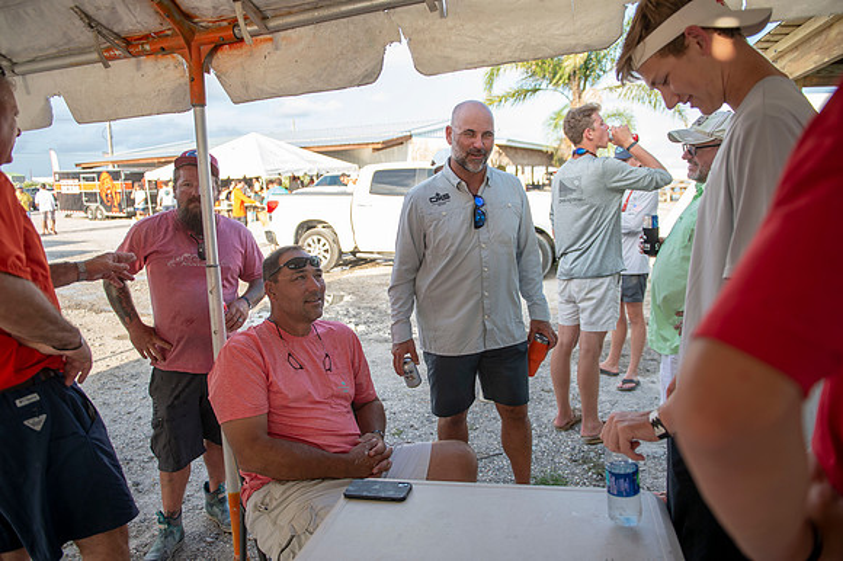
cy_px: 280
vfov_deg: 53.1
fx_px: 562
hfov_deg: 73.8
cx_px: 422
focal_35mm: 24
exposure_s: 1/250
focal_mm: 24
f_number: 3.2
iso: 50
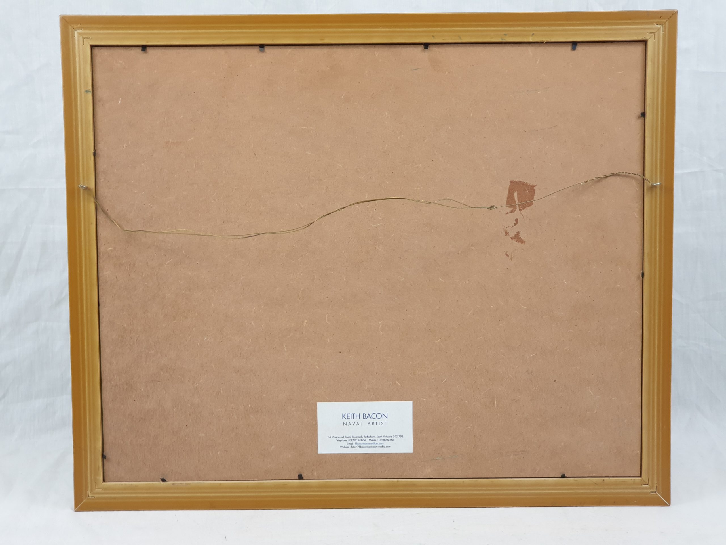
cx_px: 363
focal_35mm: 52
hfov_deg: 36.8
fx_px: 1091
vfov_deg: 28.0
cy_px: 272
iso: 100
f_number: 2.4
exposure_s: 1/33
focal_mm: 6
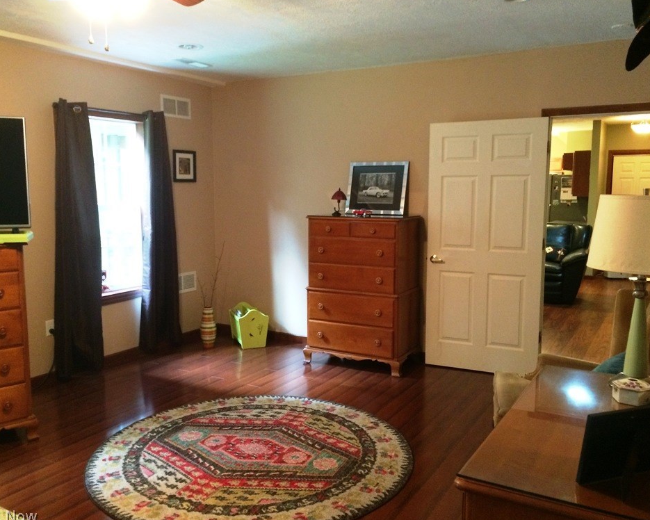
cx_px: 321
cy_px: 261
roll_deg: +0.4
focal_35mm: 31
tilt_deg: -7.9
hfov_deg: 57.2
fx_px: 596
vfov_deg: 47.1
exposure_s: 1/17
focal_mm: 4.15
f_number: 2.2
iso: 250
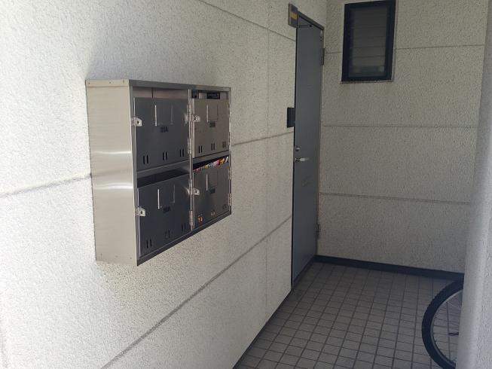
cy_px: 184
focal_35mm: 33
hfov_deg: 55.3
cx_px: 246
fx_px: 469
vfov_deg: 43.0
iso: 50
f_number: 2.4
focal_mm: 4.13
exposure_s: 1/238
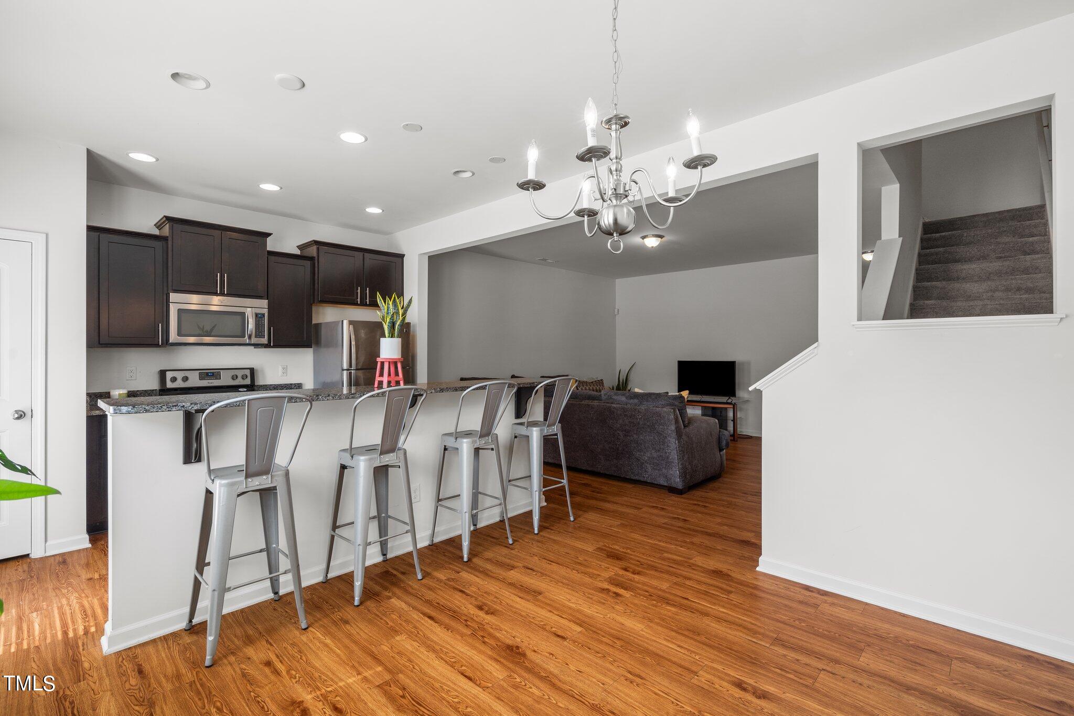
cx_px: 537
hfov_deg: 96.7
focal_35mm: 16
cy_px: 358
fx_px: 477
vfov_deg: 73.7
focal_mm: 16
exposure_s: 1/4
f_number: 8
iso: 400
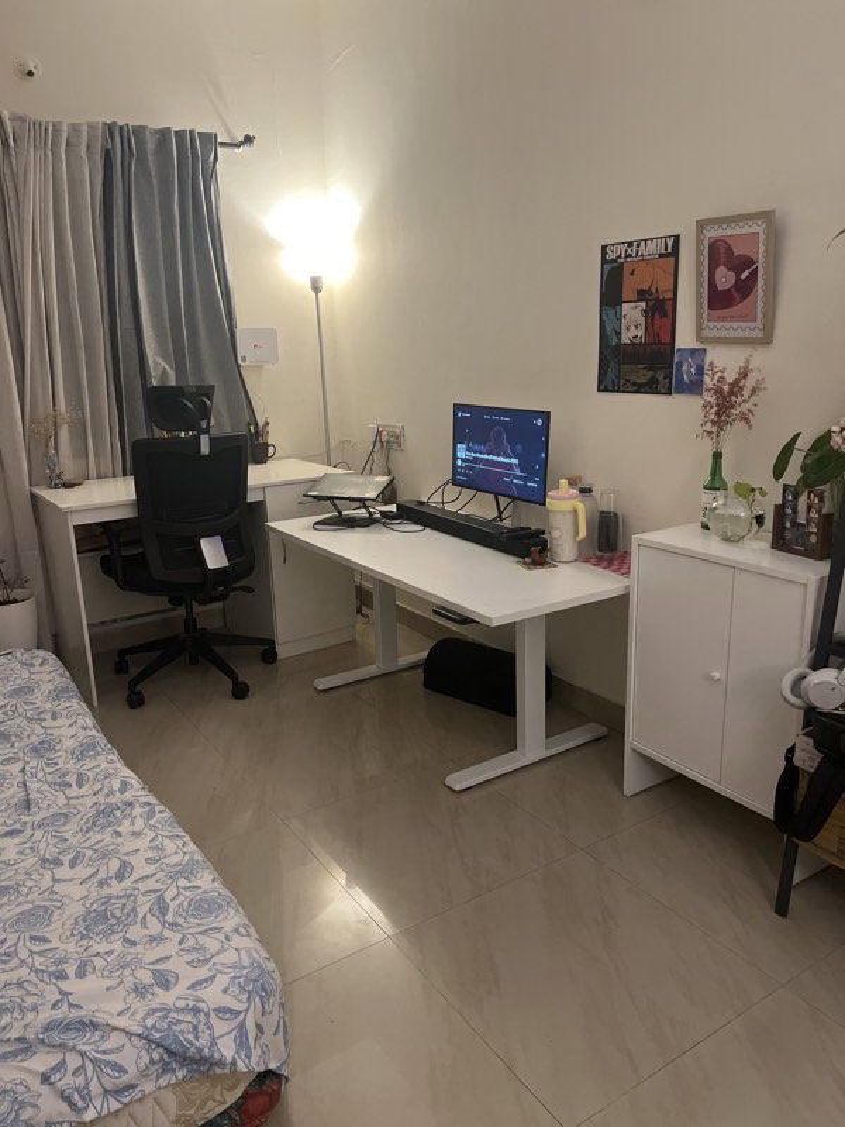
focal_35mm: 26
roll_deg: +2.1
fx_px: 846
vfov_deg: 67.3
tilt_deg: -15.2
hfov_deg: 53.1
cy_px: 564
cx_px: 422
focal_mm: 5.7
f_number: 1.5
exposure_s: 1/50
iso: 320
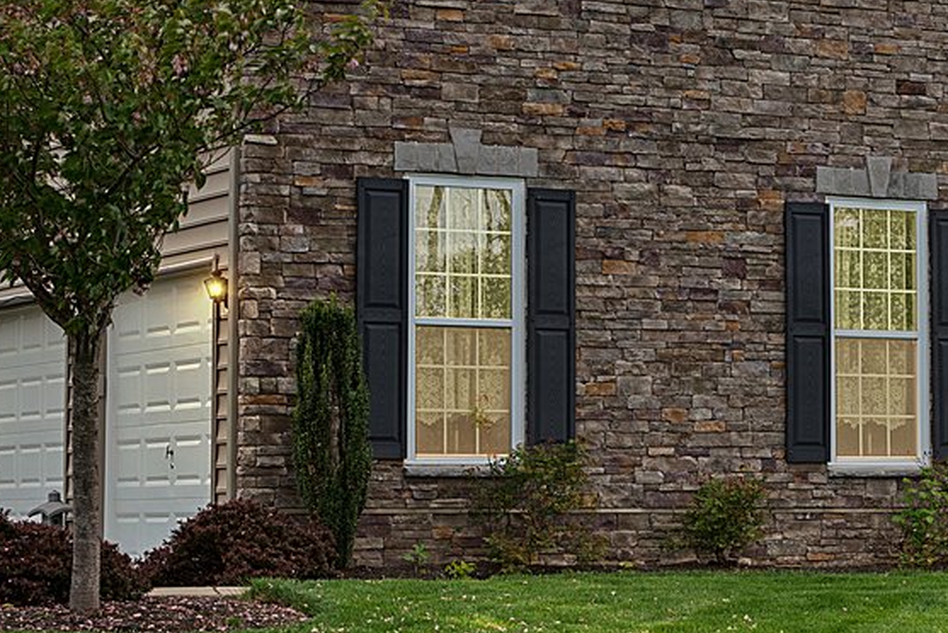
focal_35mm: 125
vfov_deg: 11.0
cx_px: 820
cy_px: 299
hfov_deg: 16.2
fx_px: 3293
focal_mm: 34
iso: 125
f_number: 10
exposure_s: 1/25
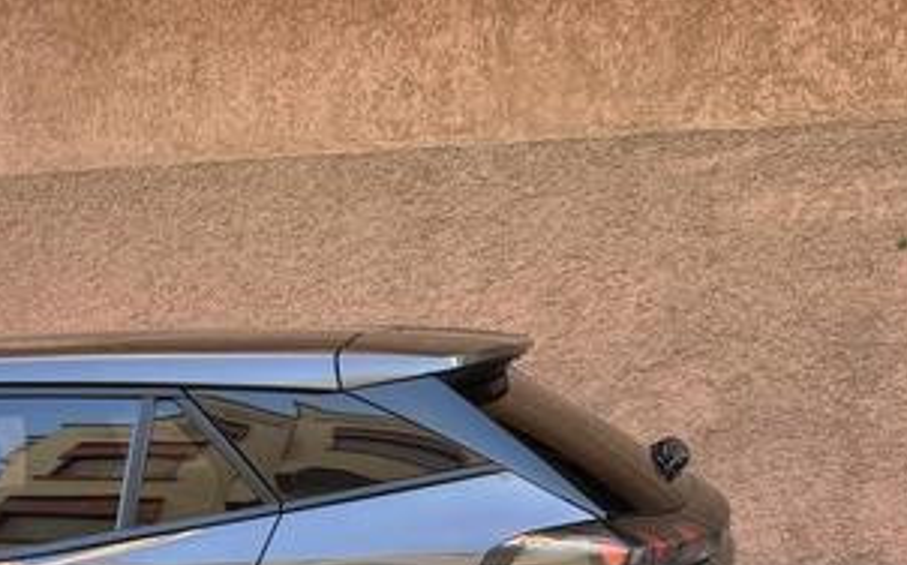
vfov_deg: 22.1
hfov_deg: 34.9
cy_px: 636
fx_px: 1358
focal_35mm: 55
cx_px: 99
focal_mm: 6.76
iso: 80
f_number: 1.78
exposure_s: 1/407
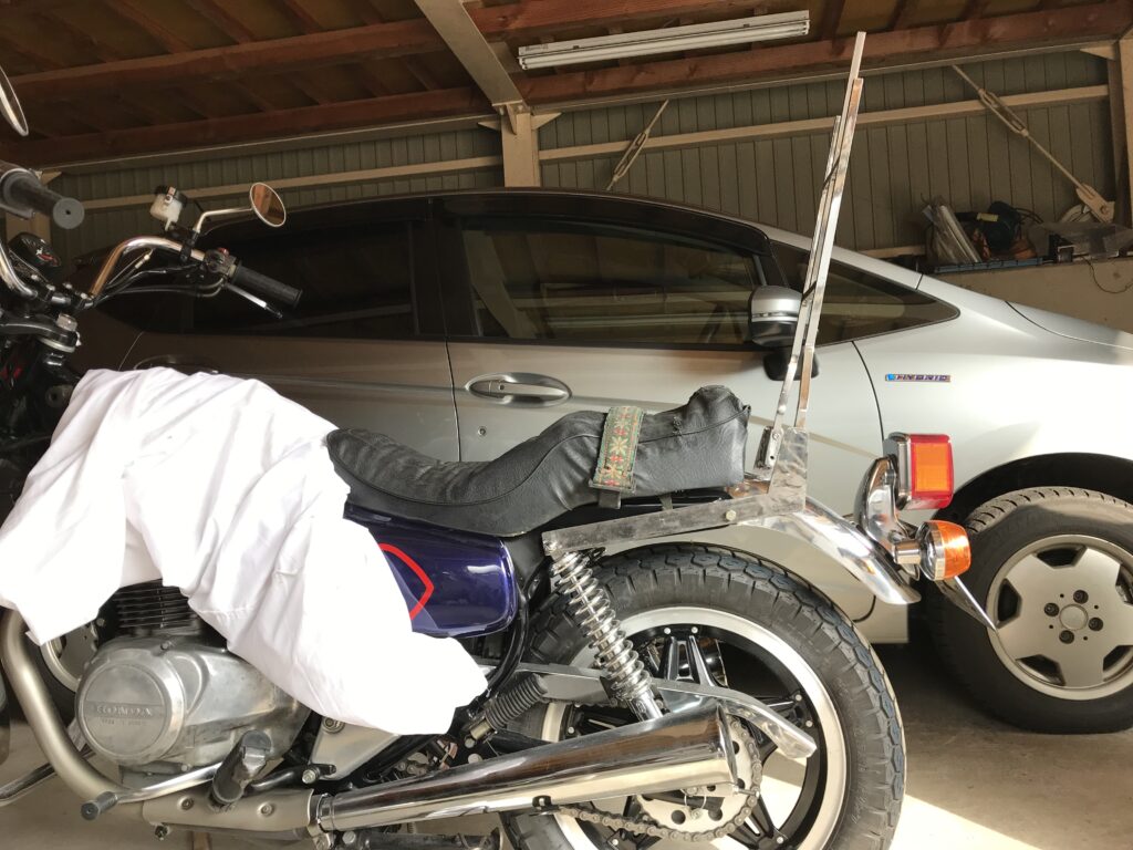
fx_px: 916
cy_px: 425
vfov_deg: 49.7
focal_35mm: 28
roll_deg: +3.1
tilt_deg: +1.1
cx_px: 566
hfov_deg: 63.4
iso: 32
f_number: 1.8
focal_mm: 3.99
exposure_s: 1/93
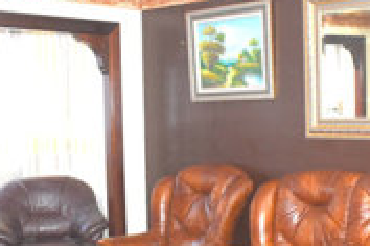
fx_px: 627
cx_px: 242
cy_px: 165
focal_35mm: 61
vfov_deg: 22.2
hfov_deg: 32.6
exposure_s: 1/100
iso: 1600
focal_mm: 18
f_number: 3.5
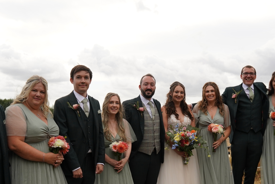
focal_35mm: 48
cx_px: 162
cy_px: 149
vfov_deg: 27.5
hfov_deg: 41.0
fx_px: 367
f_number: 4
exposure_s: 1/2000
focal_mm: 24
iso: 400
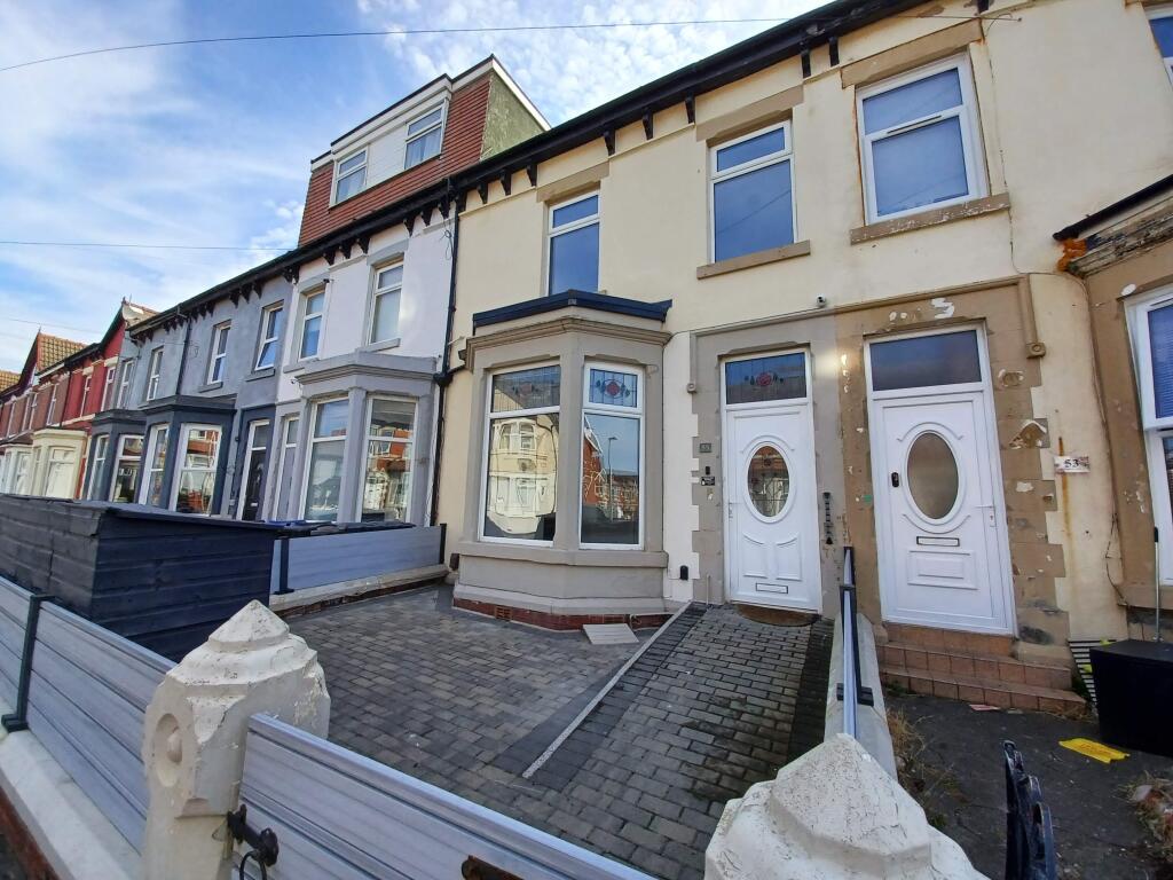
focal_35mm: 13
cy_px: 440
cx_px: 586
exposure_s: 1/805
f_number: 2.2
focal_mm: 1.42
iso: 40
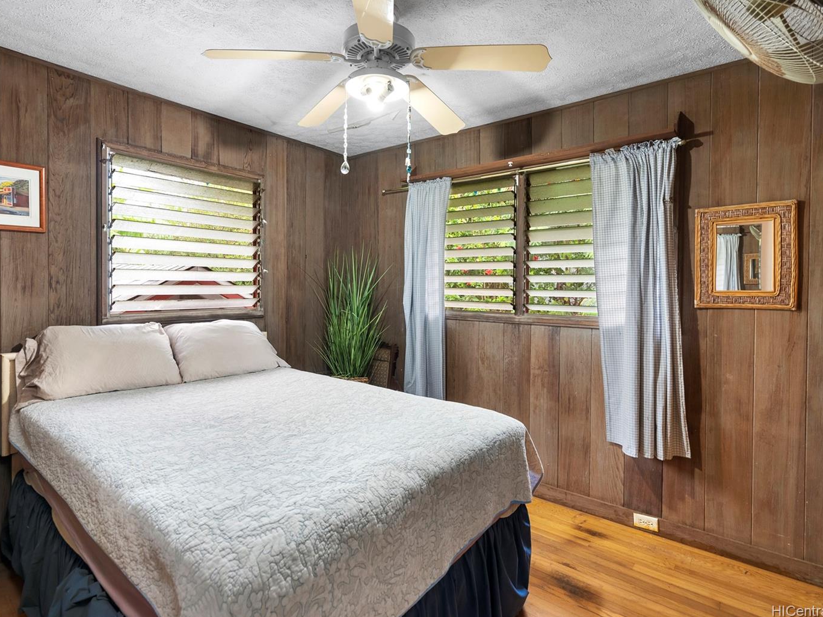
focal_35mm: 18
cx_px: 387
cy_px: 301
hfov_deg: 87.7
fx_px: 428
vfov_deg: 71.6
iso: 320
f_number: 5.6
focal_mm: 16
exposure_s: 1/1.67
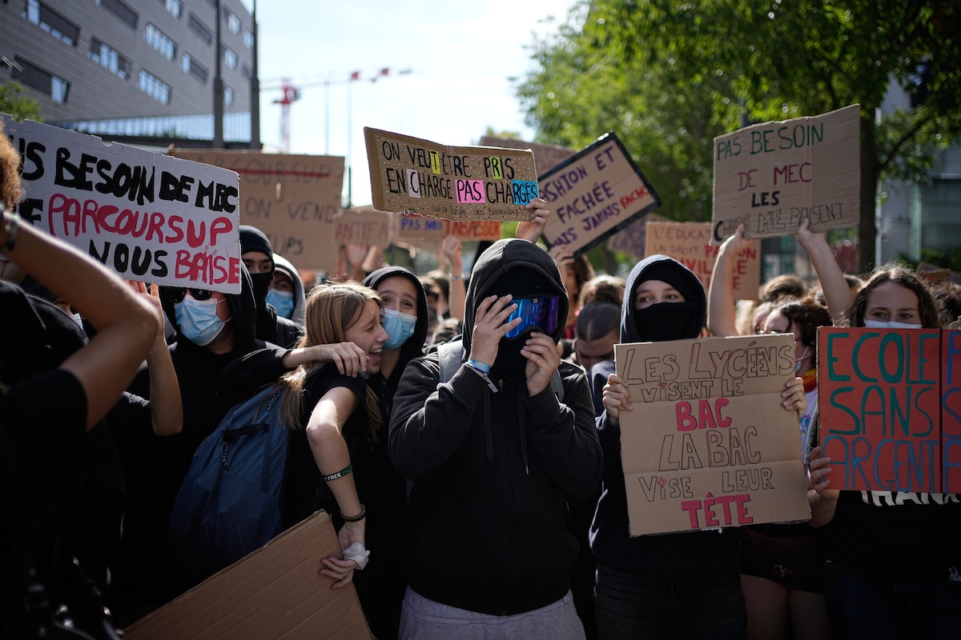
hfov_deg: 54.4
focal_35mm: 35
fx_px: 934
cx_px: 480
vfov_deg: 37.9
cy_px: 320
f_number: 1.8
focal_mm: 35
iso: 200
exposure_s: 1/4000
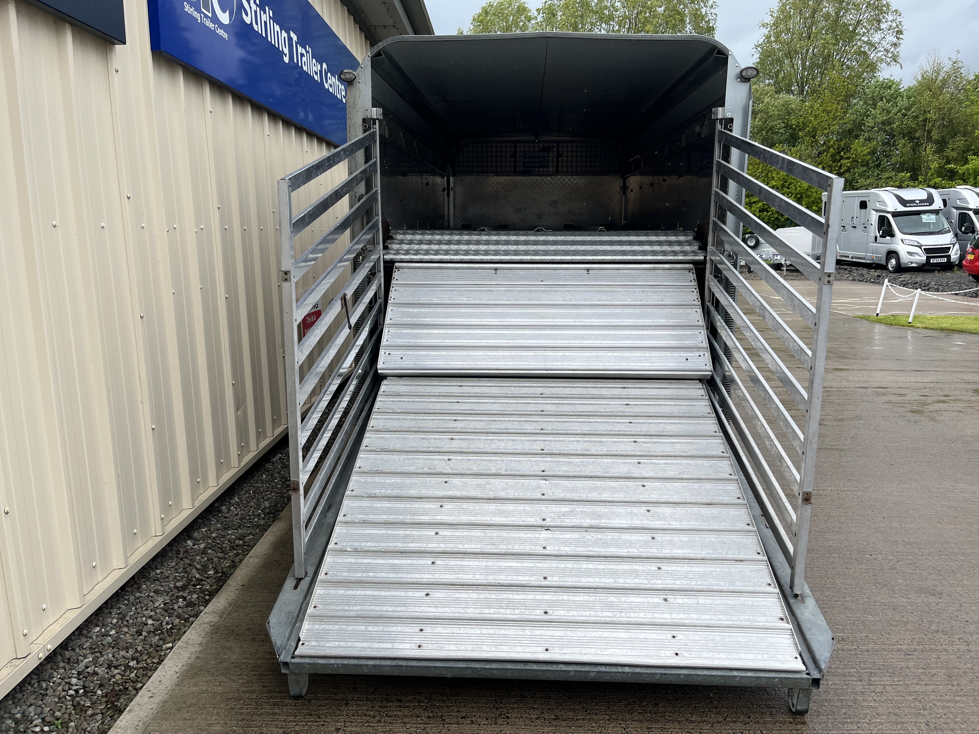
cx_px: 490
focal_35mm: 26
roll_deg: -0.2
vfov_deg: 53.1
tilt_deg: -12.5
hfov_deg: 67.3
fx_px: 735
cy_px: 367
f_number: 1.6
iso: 50
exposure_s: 1/1802
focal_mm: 5.1
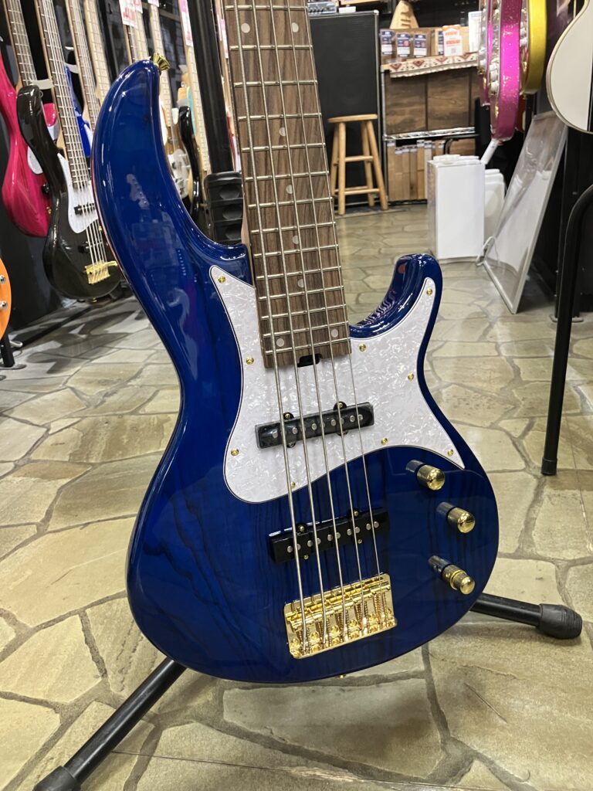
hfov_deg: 49.7
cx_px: 296
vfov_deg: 63.4
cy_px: 396
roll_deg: +5.1
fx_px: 640
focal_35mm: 28
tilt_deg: -20.7
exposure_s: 1/50
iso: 250
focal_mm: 3.99
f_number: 1.8
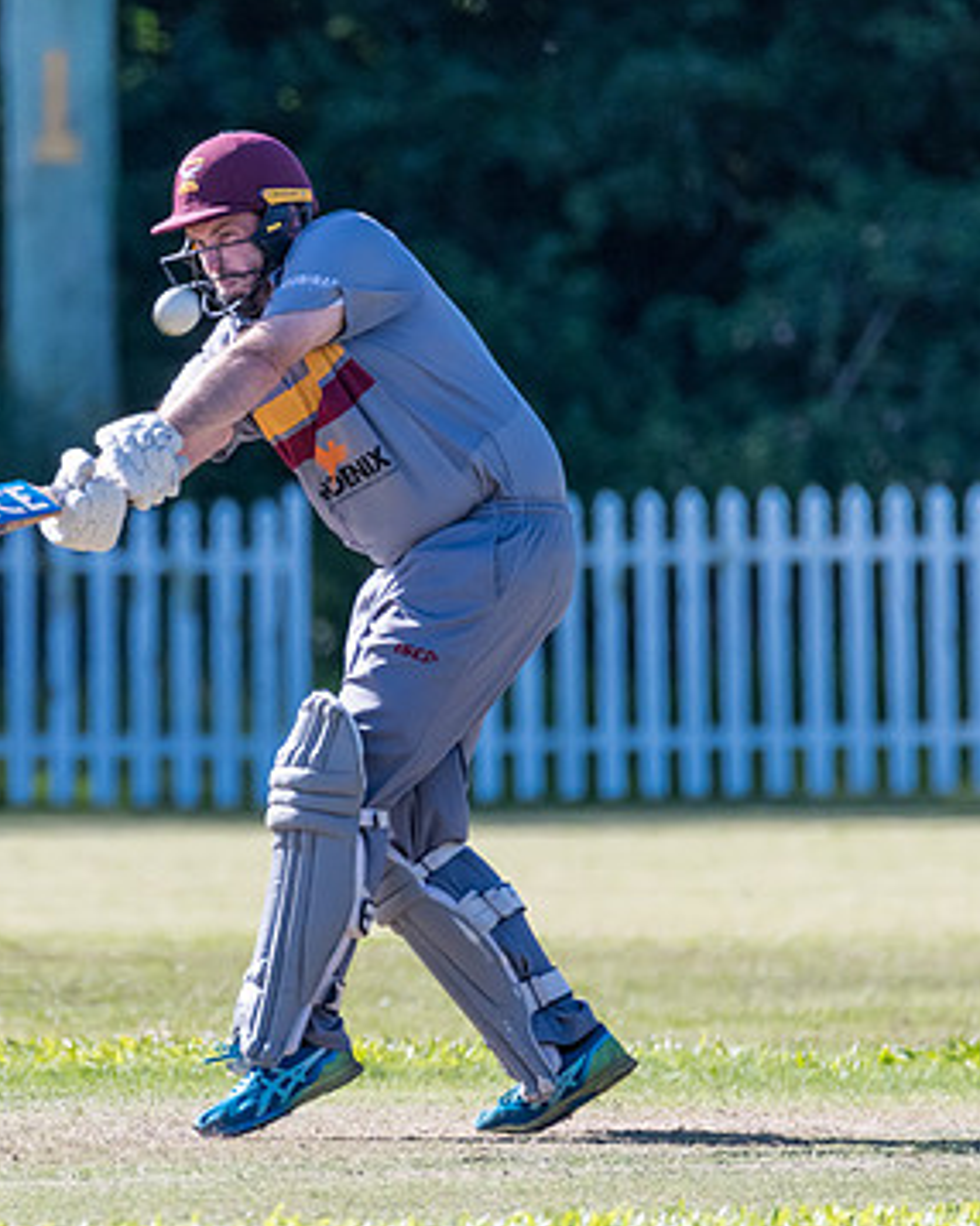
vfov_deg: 1.6
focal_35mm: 1233
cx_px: 177
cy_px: 567
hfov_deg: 1.3
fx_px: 44741
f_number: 6.3
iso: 1250
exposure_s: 1/2000
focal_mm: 600
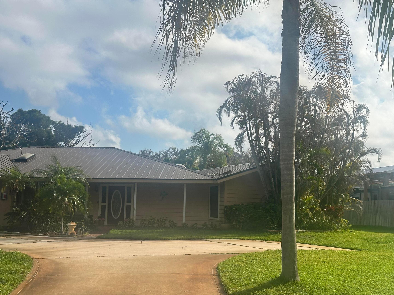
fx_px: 546
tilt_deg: +8.2
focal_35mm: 48
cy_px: 148
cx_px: 197
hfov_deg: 39.7
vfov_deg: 30.3
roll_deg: -0.3
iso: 64
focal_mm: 6.86
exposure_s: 1/7092
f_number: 1.78
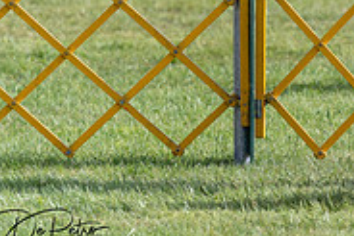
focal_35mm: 611
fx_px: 6013
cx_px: 541
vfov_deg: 2.3
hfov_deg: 3.4
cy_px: -93
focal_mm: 194
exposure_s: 1/1250
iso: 250
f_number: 5.6
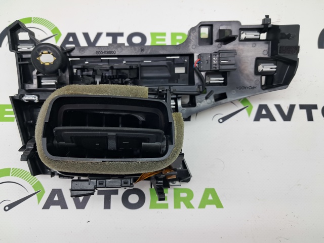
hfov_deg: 65.4
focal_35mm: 27
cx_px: 162
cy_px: 122
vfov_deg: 51.3
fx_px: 253
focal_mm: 4
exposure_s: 1/50
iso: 50
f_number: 1.8
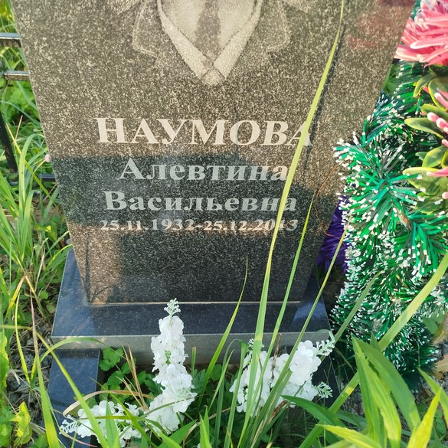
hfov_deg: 55.4
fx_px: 425
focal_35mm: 29
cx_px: 191
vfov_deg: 55.6
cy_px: 227
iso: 50
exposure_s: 1/119
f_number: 1.7
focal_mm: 5.31
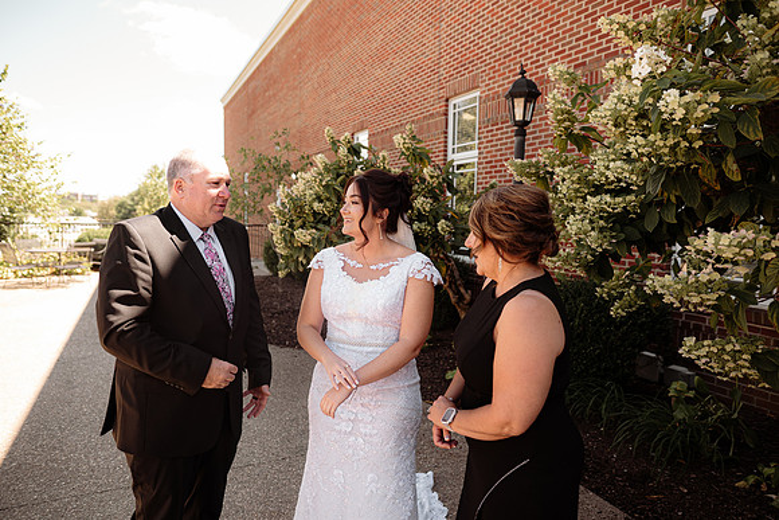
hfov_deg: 73.7
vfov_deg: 53.2
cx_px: 390
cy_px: 260
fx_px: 519
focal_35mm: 24
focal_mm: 24
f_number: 2.8
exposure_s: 1/400
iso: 160
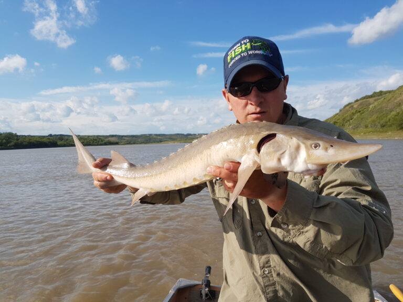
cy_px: 151
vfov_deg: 53.1
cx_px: 202
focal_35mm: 26
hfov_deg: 67.3
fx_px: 303
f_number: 1.7
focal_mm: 4.2
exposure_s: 1/2120
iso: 40
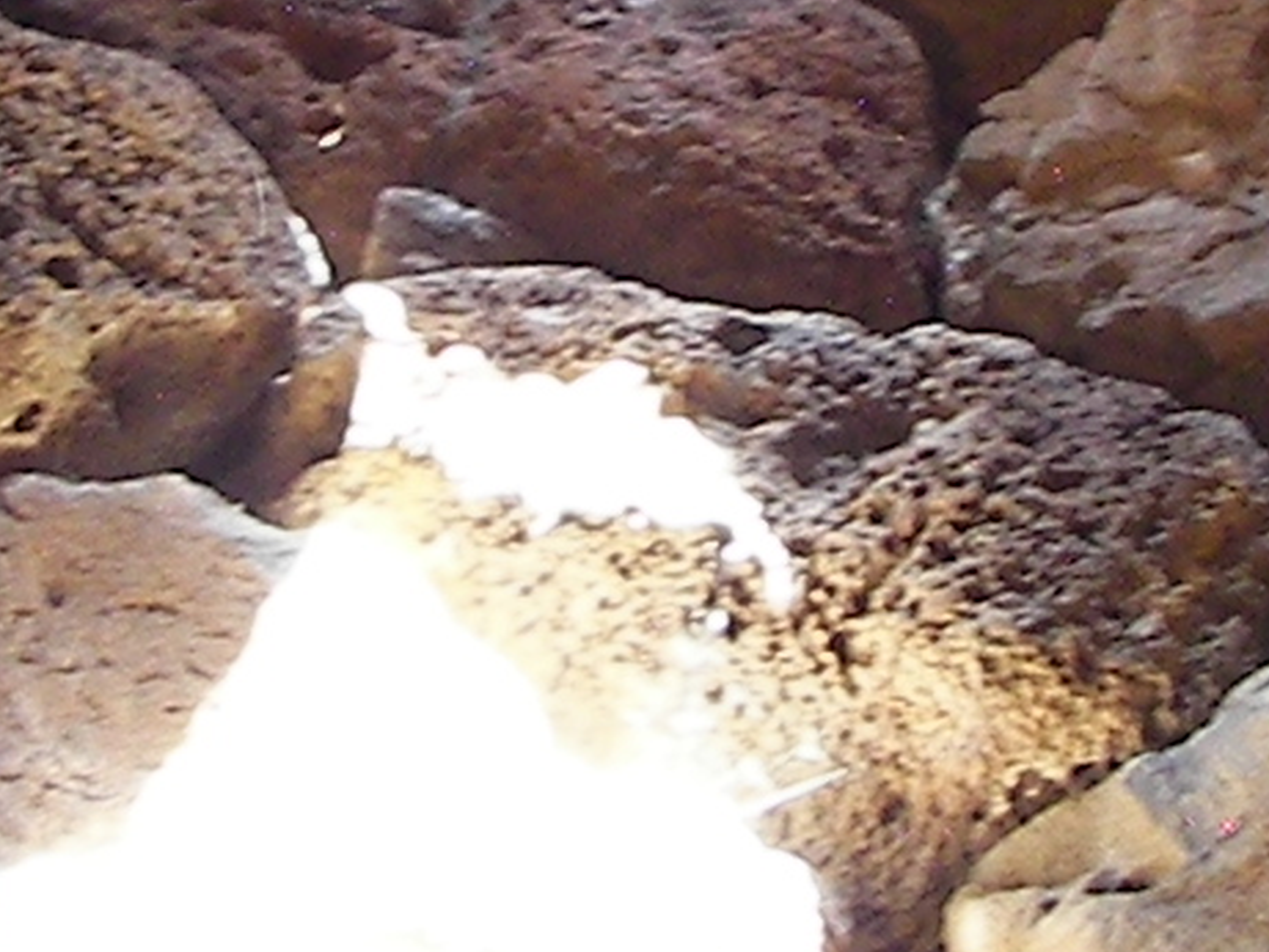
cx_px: 495
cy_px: -110
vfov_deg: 6.2
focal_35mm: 240
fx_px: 8801
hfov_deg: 8.2
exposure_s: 1/6
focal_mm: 6
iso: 64
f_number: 2.8
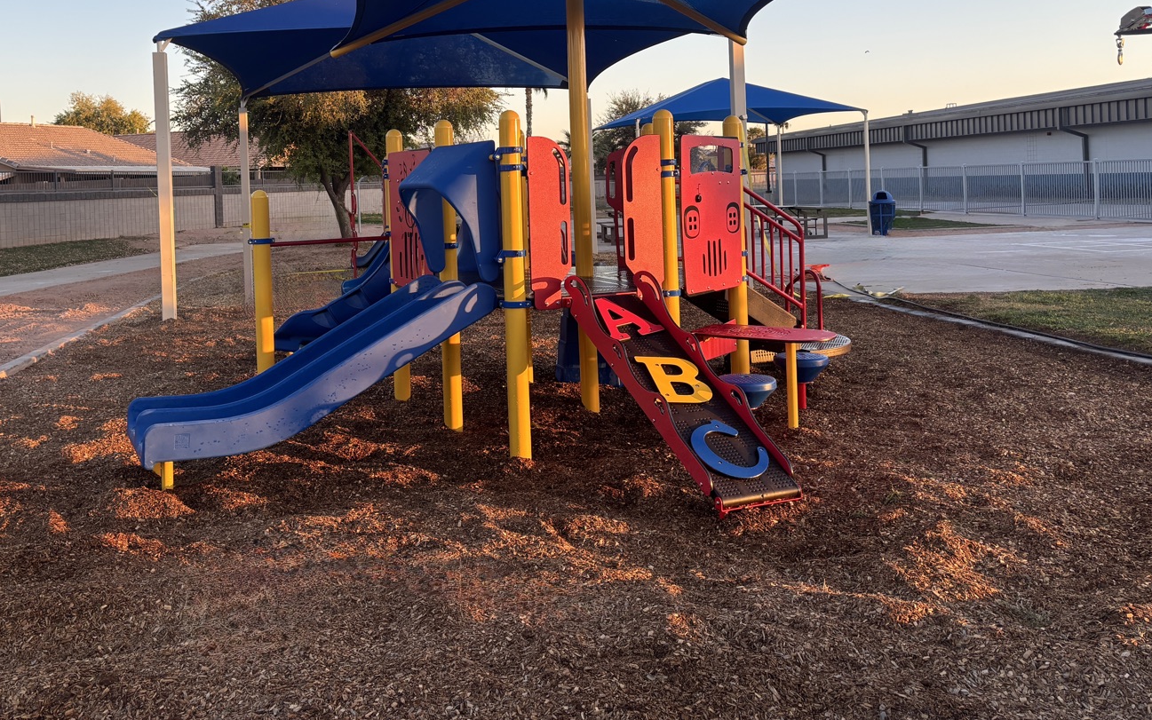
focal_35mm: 34
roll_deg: +2.2
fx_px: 1068
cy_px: 199
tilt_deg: +0.3
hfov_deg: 56.2
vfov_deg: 36.6
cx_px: 455
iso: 50
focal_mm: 5.96
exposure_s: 1/405
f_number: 1.6
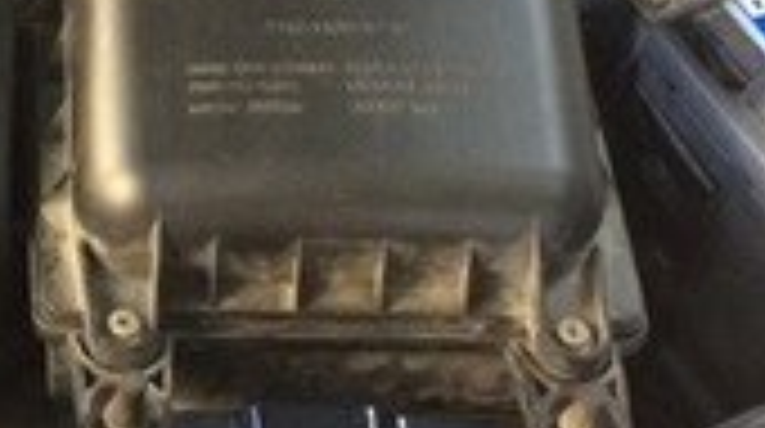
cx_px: -194
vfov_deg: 9.6
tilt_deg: -48.4
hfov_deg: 16.6
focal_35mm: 123
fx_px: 2491
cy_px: -178
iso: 125
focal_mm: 4.15
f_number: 2.2
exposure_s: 1/33
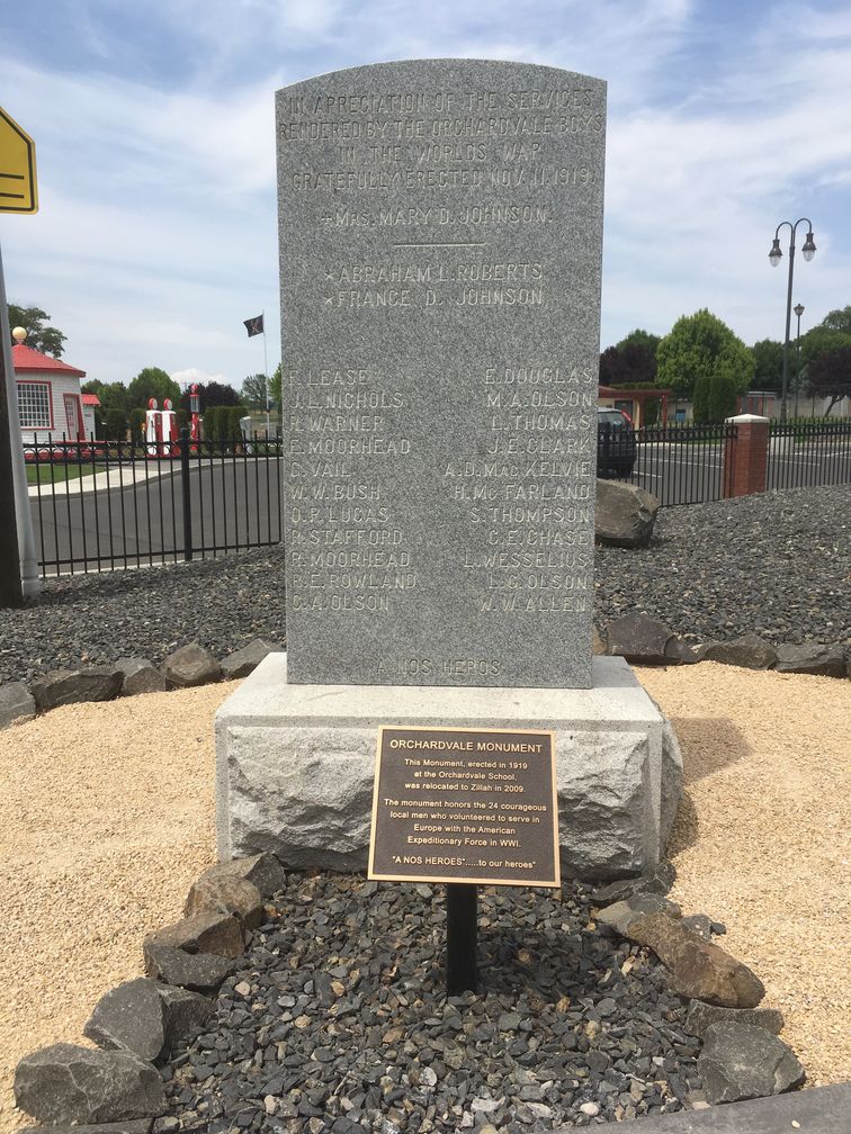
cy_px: 567
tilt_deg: -8.0
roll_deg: +1.6
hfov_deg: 48.2
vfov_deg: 61.7
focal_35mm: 29
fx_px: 951
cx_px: 426
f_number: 2.2
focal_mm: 4.15
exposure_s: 1/2079
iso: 25
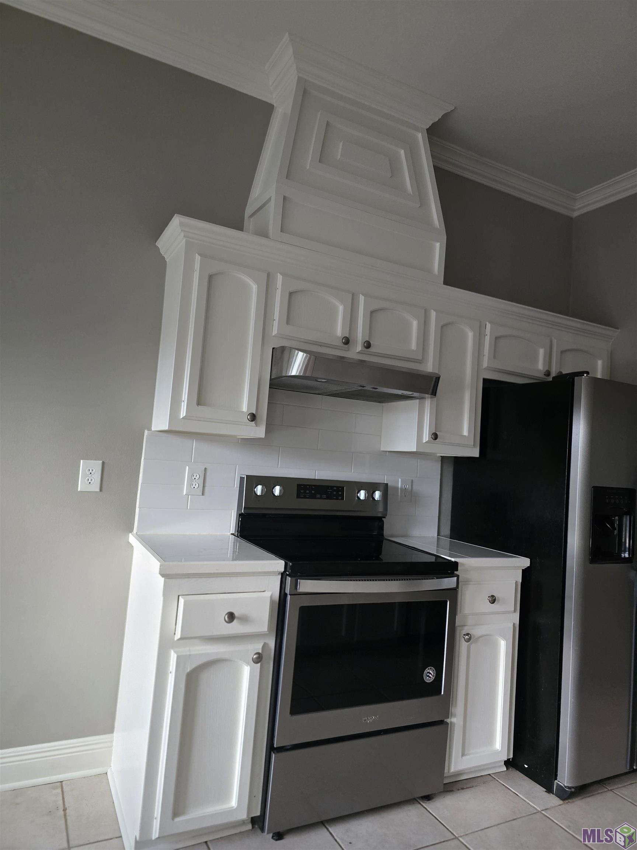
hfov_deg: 58.9
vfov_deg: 73.9
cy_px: 425
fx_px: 564
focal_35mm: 23
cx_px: 318
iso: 640
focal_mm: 6.3
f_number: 1.7
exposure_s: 1/60
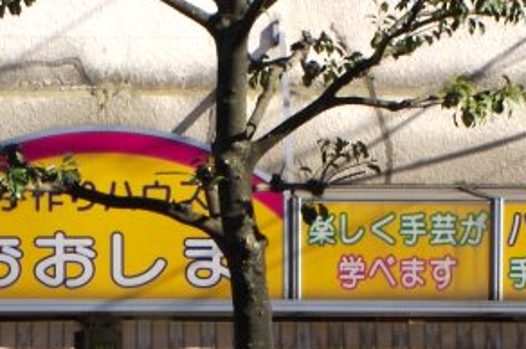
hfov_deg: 14.2
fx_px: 2102
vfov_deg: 9.3
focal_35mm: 144
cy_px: 489
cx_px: 103
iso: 100
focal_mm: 28
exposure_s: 1/125
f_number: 10
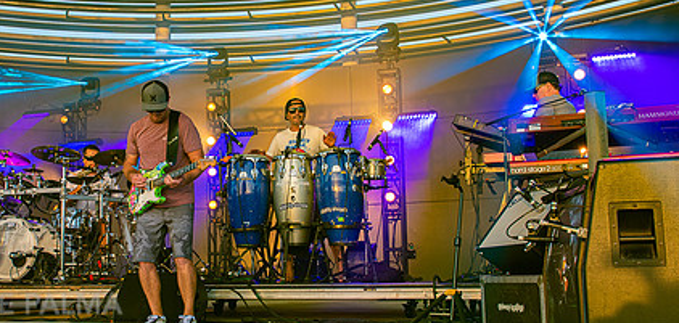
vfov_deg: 21.9
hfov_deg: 43.6
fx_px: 834
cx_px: 223
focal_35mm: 48
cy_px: 143
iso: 400
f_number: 5.6
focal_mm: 29
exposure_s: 1/160
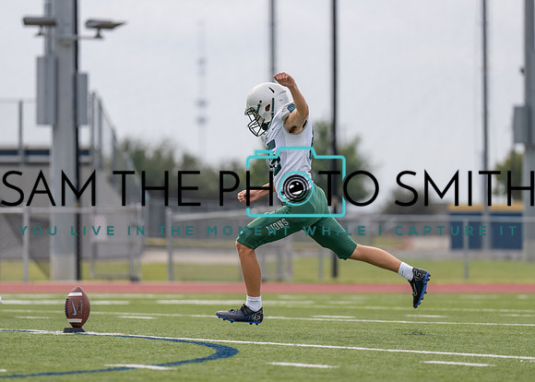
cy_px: 196
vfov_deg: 4.9
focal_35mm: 292
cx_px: 286
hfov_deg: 6.9
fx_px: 4431
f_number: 2.8
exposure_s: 1/1250
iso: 100
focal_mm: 200
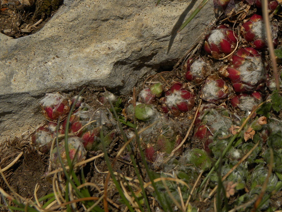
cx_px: 171
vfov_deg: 13.7
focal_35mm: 108
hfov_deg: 18.2
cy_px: 79
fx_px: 880
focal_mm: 13.4
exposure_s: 1/800
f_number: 6.3
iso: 64
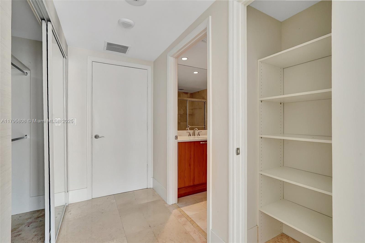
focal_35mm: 16
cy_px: 122
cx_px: 182
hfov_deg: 96.7
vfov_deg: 73.8
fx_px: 162
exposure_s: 1/8
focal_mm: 16
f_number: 13
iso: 640
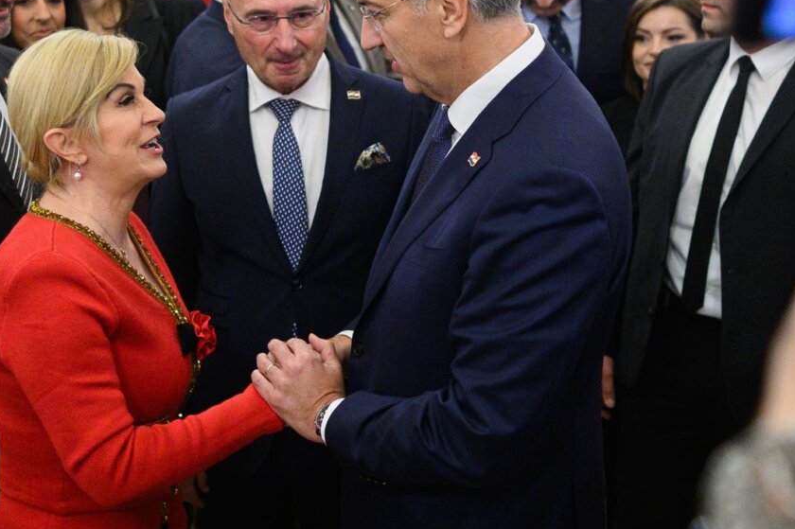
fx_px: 1192
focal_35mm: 54
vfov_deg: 24.9
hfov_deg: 36.8
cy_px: 186
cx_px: 320
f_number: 1.8
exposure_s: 1/320
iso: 2000
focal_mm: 24
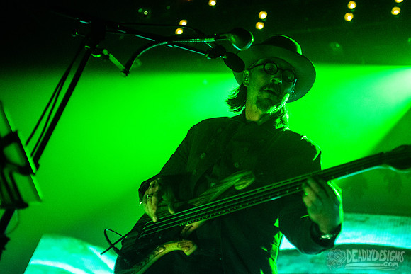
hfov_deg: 28.8
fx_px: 799
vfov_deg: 19.5
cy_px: 137
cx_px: 206
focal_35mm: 70
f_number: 3.2
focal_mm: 70
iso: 4000
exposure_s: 1/250
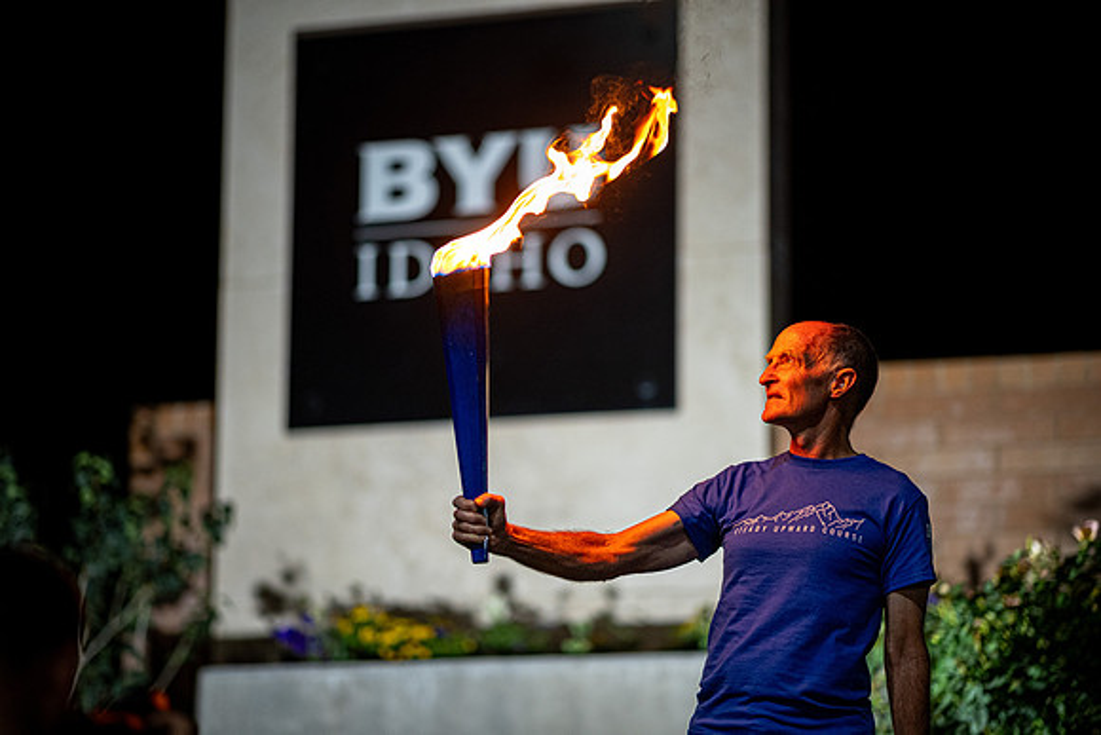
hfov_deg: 19.5
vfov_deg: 13.0
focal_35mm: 105
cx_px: 550
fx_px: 3212
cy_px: 368
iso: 1600
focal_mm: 105
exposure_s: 1/320
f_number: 1.4
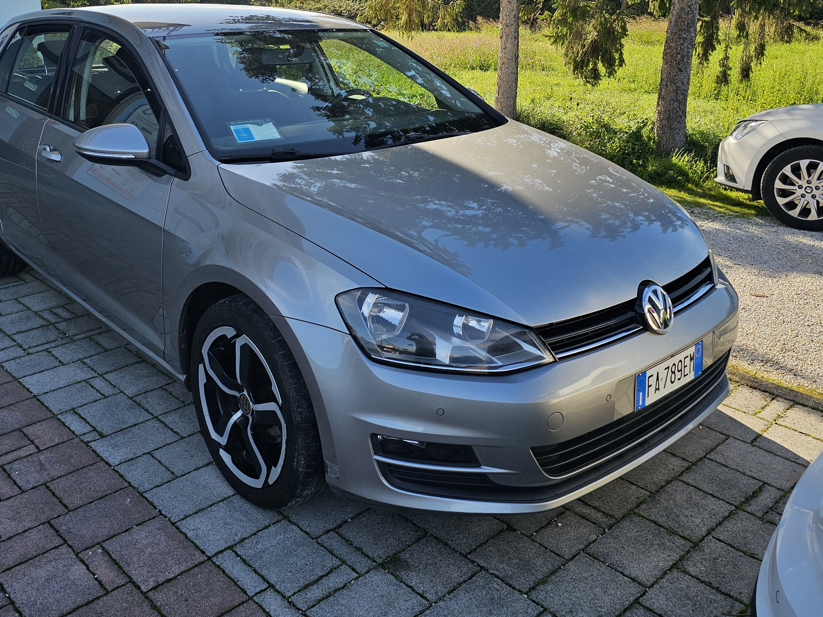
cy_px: 168
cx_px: 341
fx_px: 808
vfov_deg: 40.8
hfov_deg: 53.7
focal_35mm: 34
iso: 10
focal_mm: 6.3
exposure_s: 1/492
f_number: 1.7
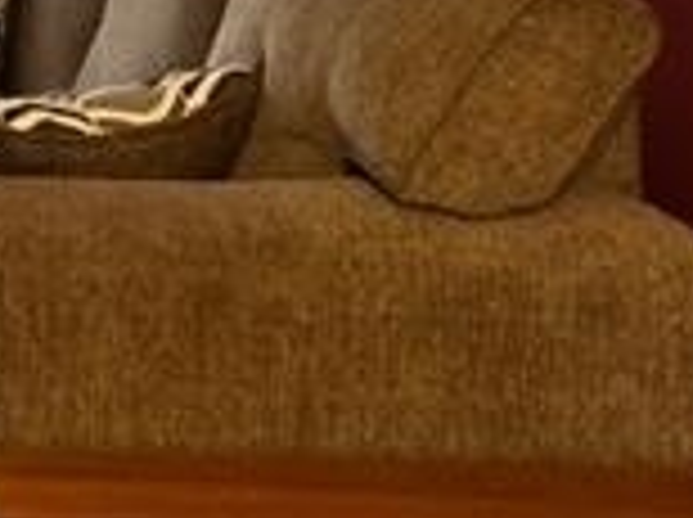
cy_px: -311
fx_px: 1999
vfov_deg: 13.7
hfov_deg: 16.6
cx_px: -536
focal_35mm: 100
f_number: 1.78
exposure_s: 1/60
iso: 160
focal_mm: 6.86
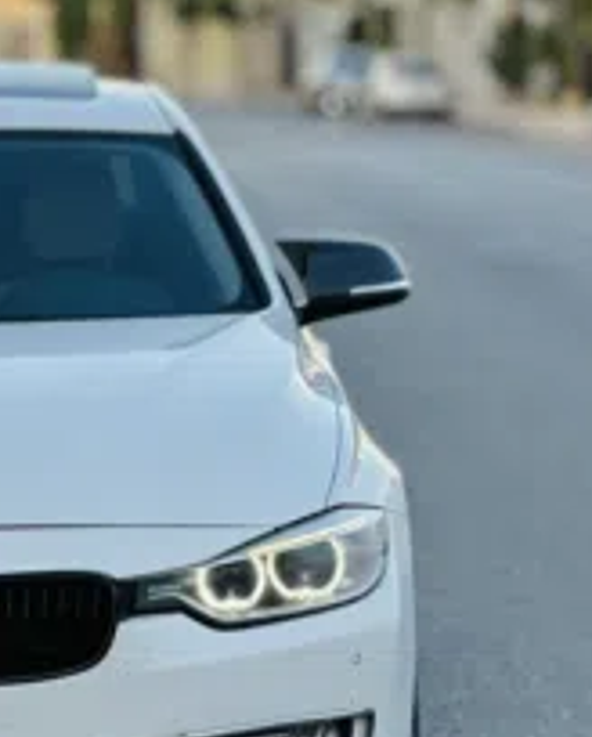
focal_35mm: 196
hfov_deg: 7.8
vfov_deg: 9.8
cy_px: 381
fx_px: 4280
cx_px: -101
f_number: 2.8
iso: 32
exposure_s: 1/84
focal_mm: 9
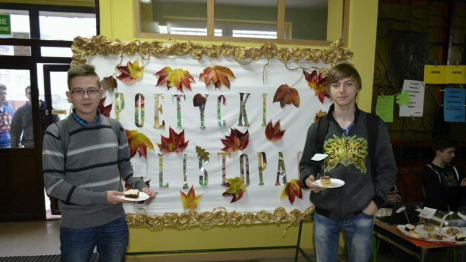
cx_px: 235
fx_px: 358
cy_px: 156
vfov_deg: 40.0
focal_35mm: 29
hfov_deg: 66.1
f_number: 3.5
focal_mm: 18
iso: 1100
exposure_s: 1/60
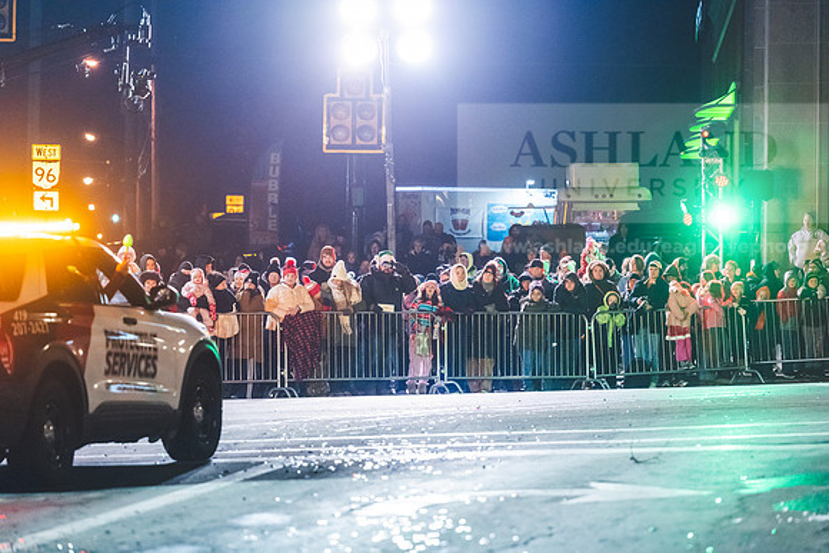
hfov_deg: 14.2
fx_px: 3340
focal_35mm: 145
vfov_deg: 9.5
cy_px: 276
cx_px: 414
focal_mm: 145
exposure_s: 1/400
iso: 4000
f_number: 3.2
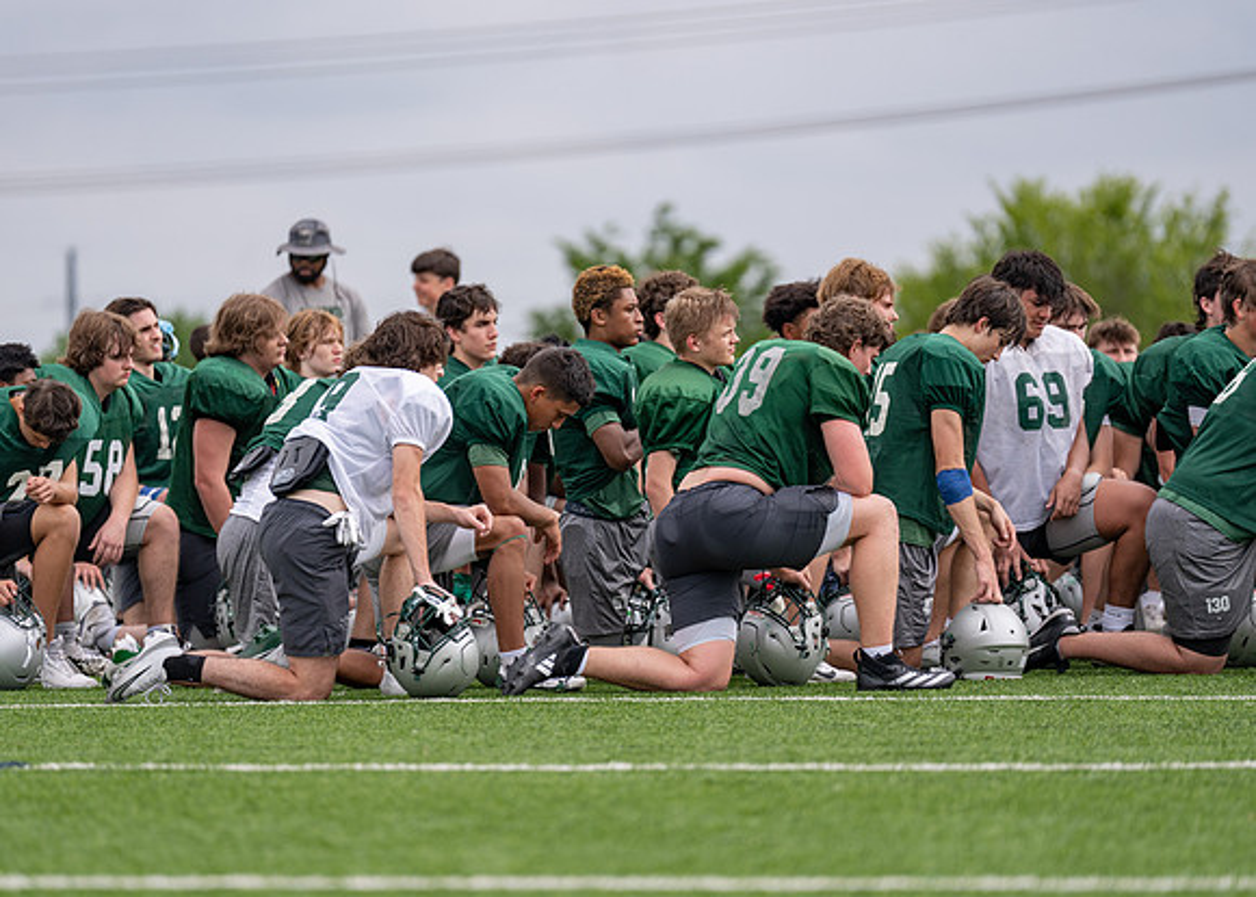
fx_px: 7500
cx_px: 628
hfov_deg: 9.6
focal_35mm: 210
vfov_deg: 6.8
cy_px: 448
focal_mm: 200
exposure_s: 1/2500
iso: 160
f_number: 2.8
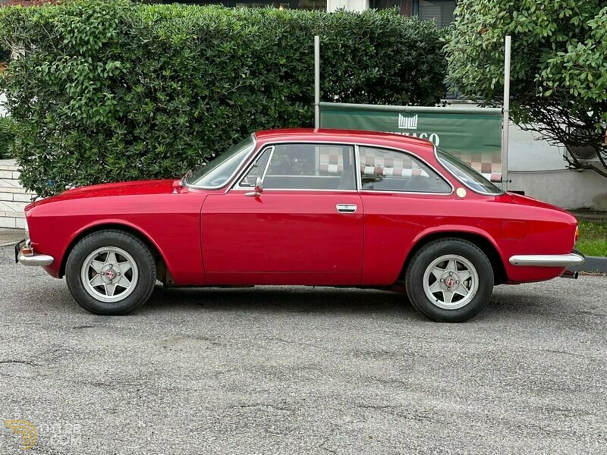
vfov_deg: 19.1
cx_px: 304
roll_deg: -1.3
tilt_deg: -5.0
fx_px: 1350
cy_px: 228
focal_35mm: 77
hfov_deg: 25.3
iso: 32
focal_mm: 9
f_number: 2.8
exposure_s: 1/121
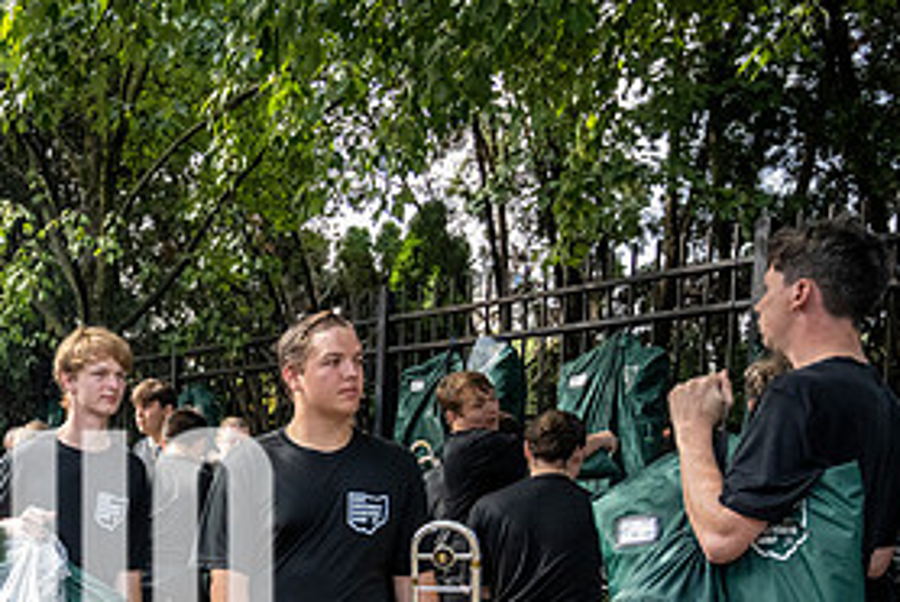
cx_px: 29
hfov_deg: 36.2
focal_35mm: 50
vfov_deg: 25.9
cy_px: 581
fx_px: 1251
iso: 2000
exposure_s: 1/3200
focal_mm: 24
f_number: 4
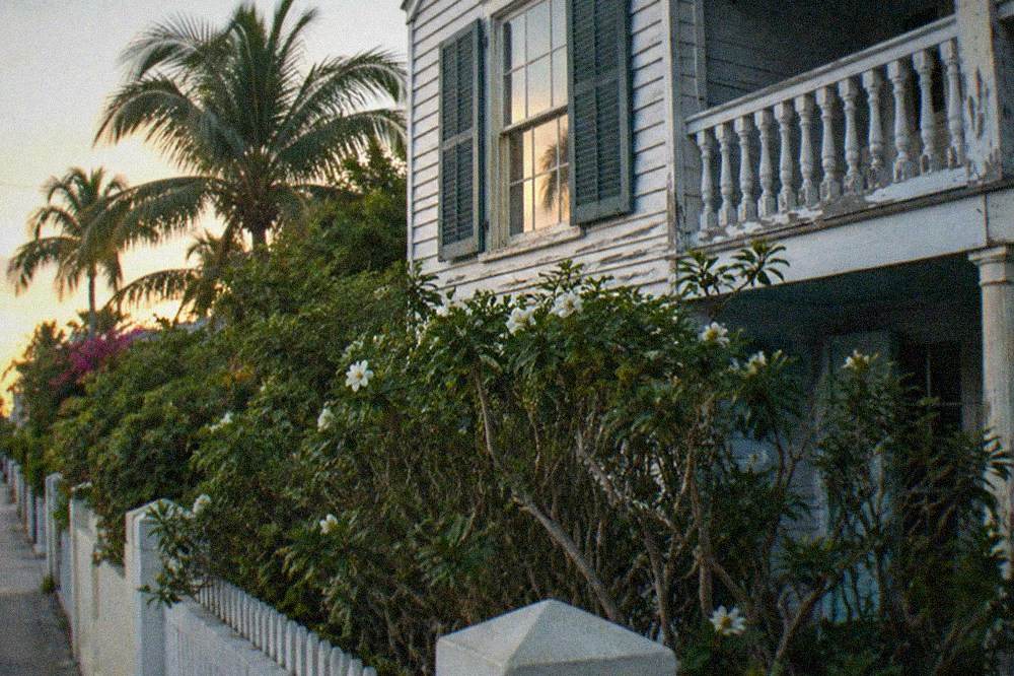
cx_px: 507
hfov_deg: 54.5
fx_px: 985
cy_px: 338
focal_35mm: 35
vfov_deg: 37.8
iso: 6400
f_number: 3.5
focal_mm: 35
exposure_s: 1/160
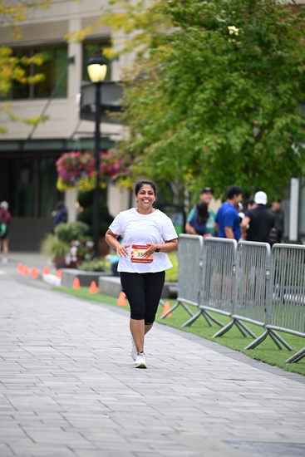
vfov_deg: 10.3
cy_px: 228
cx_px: 152
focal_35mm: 200
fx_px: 2540
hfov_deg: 6.9
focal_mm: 200
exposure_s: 1/2000
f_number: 2.8
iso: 640
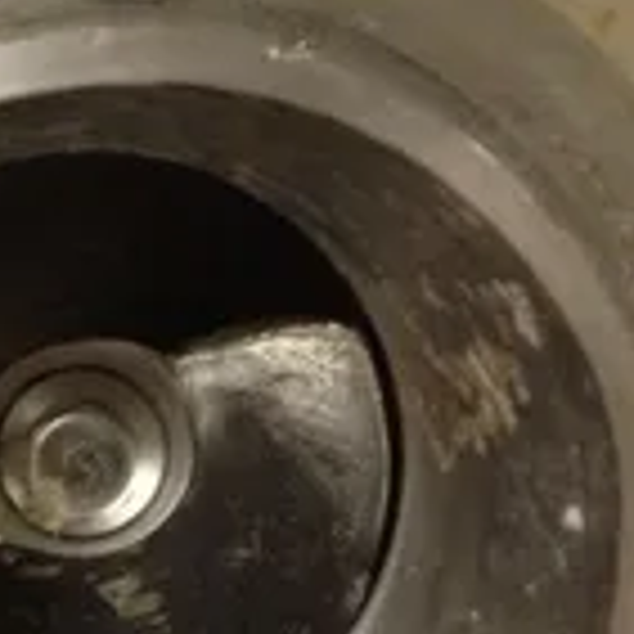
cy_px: 522
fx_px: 1823
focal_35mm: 88
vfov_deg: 19.5
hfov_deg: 19.2
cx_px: 9
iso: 250
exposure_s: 1/20
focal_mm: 4.28
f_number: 2.4
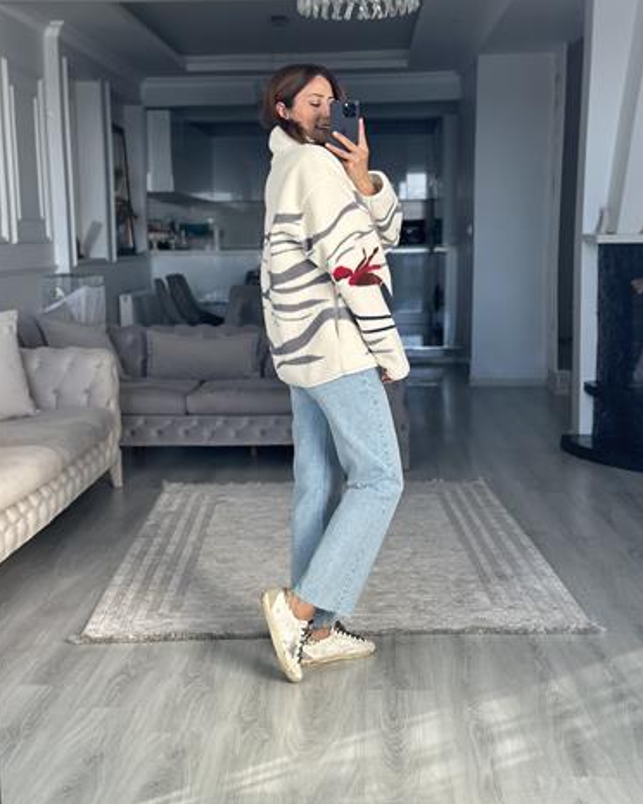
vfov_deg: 36.6
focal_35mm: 51
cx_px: 323
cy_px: 377
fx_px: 1213
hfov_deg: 29.7
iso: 80
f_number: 1.78
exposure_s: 1/203
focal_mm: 6.86
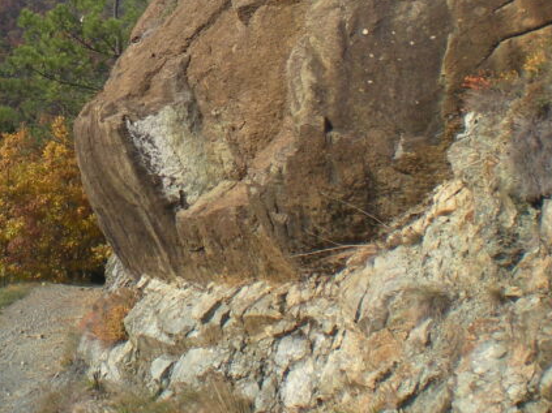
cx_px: 124
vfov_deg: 15.9
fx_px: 1467
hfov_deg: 21.1
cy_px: 59
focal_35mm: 92
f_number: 4.6
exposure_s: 1/404
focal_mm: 6.3
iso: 64
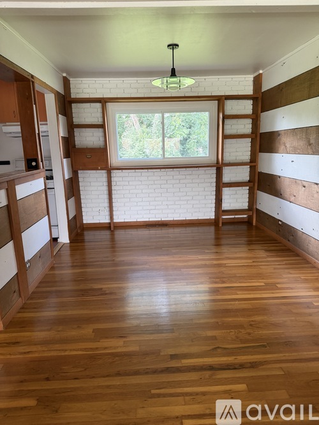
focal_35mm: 24
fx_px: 295
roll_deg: +0.5
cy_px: 212
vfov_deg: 71.6
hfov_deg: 56.8
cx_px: 160
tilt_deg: -10.2
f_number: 1.78
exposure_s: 1/60
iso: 200
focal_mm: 6.76
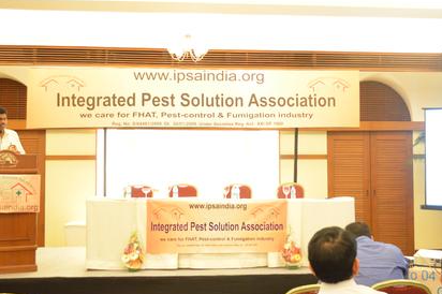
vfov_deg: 28.0
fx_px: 589
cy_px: 145
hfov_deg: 41.1
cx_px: 252
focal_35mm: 48
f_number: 4
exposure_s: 1/50
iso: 3200
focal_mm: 22
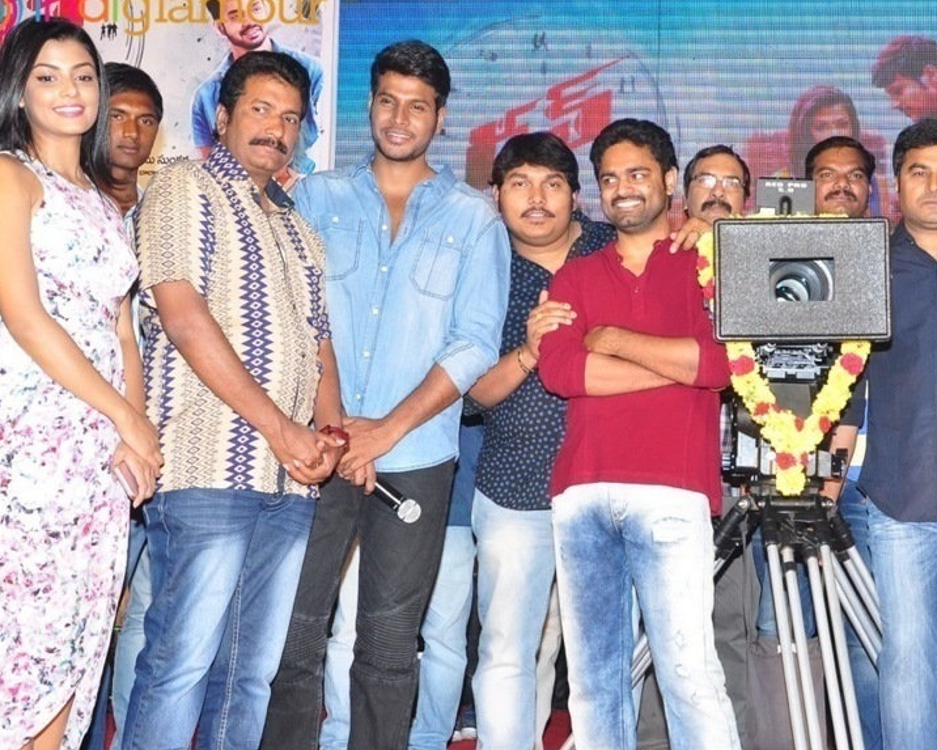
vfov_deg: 27.6
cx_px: 603
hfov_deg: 33.9
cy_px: 401
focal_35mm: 55
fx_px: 1525
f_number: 6.3
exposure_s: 1/125
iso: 640
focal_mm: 28
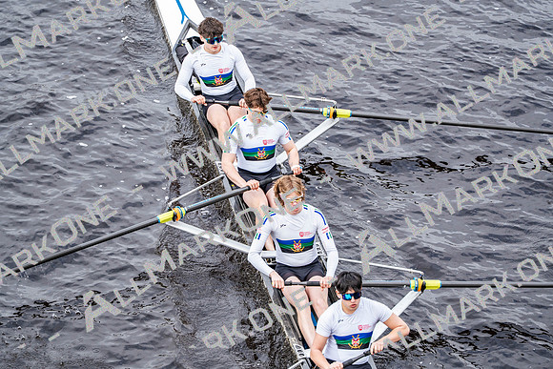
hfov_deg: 10.3
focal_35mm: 200
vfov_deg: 6.9
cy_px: 184
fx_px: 3073
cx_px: 276
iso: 500
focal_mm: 200
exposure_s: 1/2000
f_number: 2.8
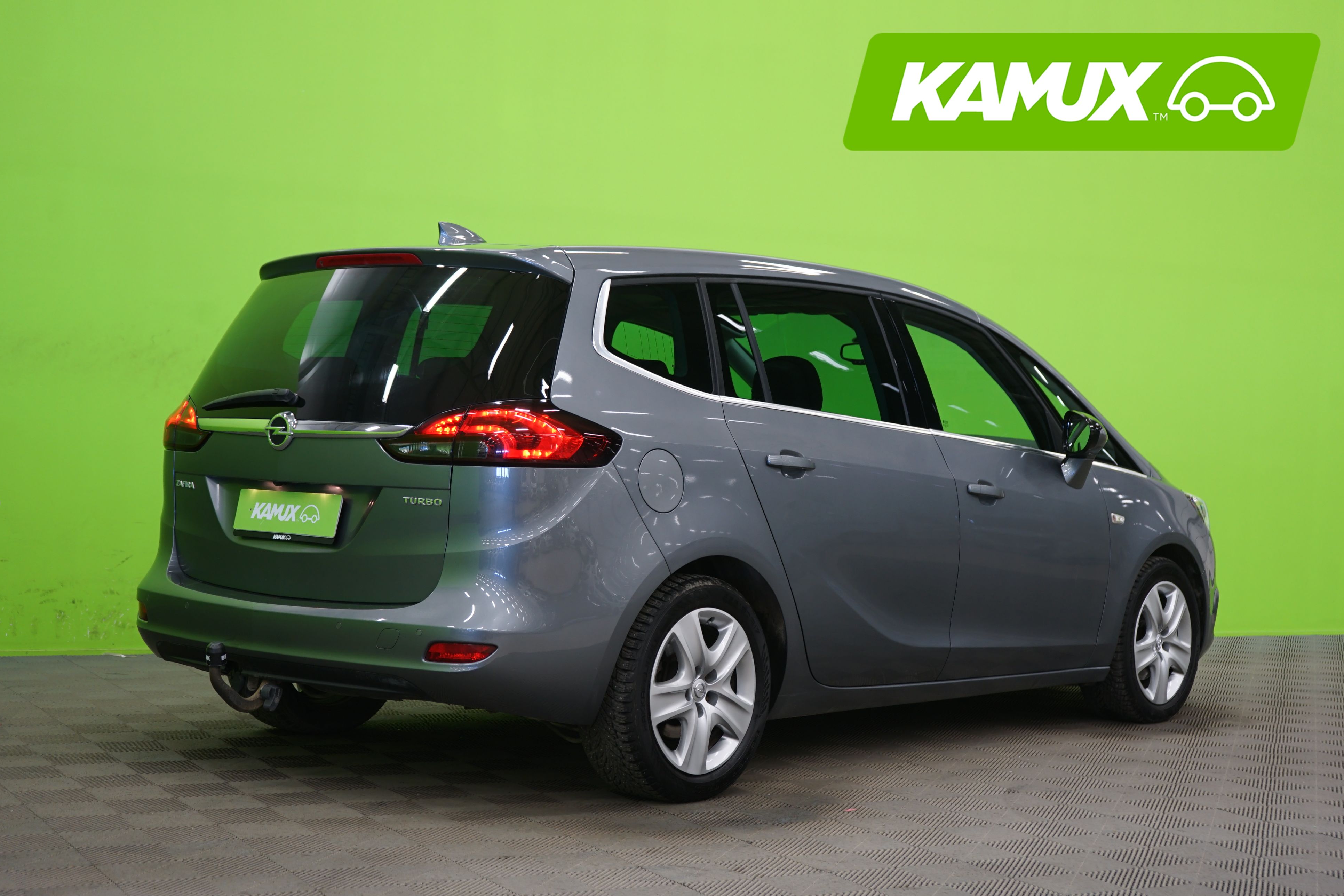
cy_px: 446
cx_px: 671
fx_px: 2016
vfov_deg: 25.1
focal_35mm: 54
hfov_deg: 36.9
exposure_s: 1/8
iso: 400
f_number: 5
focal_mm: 53
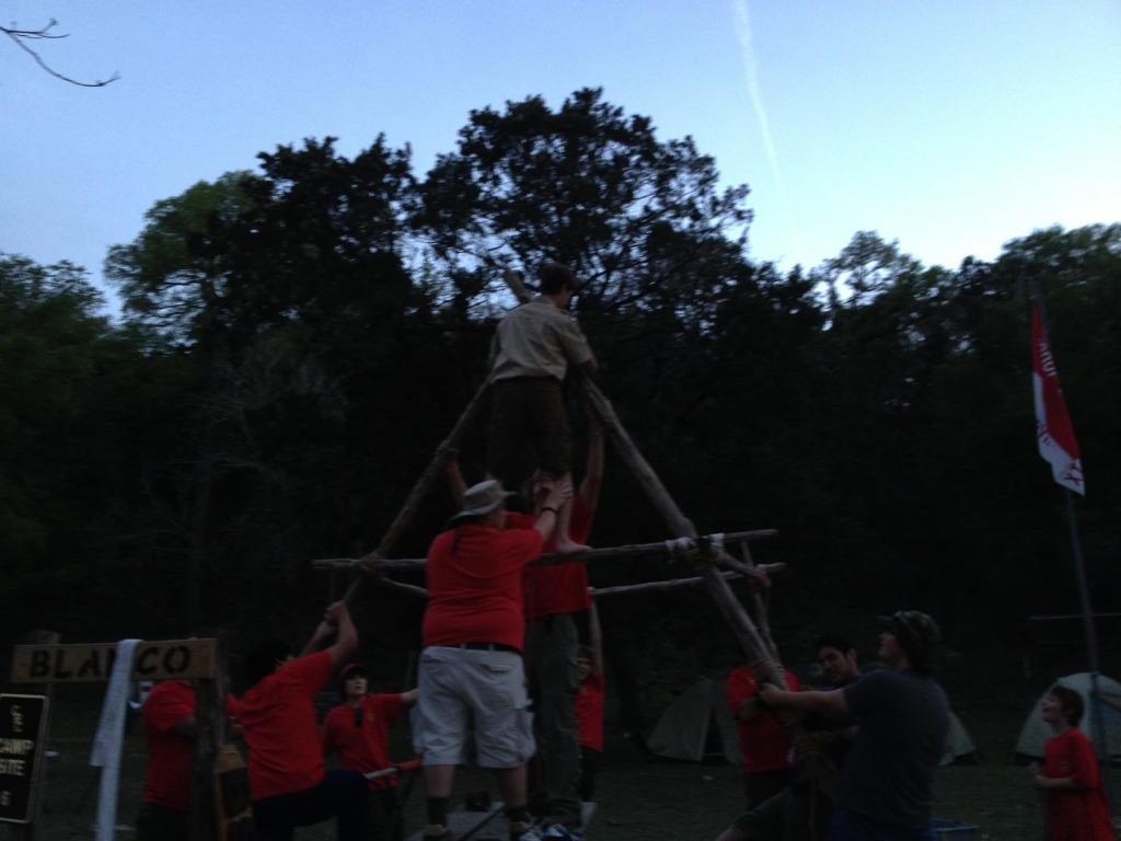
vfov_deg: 40.7
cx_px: 560
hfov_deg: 52.6
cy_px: 420
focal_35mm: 35
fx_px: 1133
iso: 80
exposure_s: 1/20
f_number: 2.4
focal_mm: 4.28
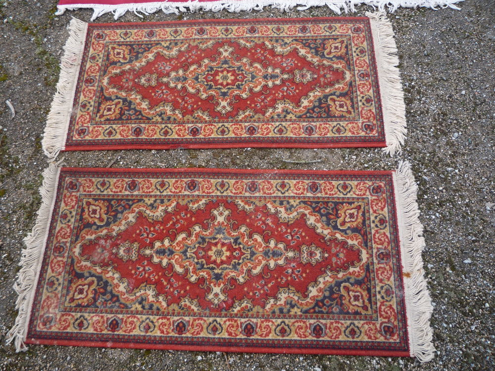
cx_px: 248
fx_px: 429
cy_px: 186
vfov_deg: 46.8
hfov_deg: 60.0
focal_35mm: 30
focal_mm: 5.2
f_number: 4
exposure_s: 1/125
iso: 100
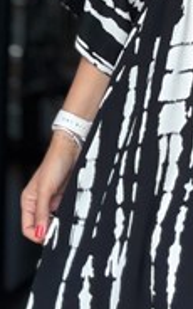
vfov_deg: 20.3
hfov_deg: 13.9
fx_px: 774
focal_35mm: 92
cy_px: -113
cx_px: 211
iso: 40
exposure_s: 1/121
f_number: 1.9
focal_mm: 2.71
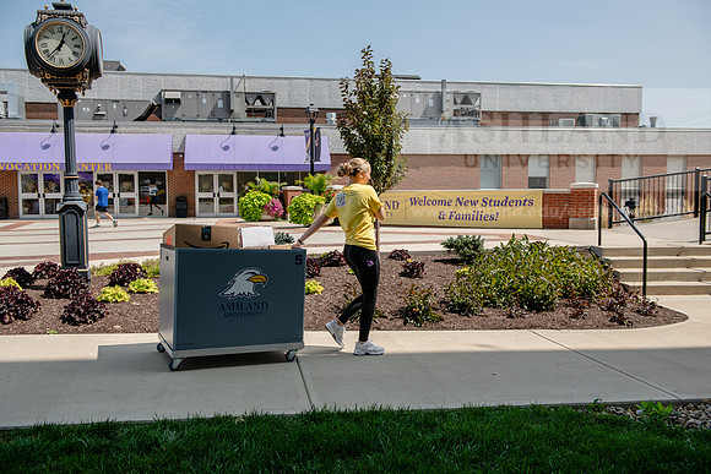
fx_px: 691
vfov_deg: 37.9
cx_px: 356
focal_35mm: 35
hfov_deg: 54.4
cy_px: 237
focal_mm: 35
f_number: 4.5
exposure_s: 1/500
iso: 100
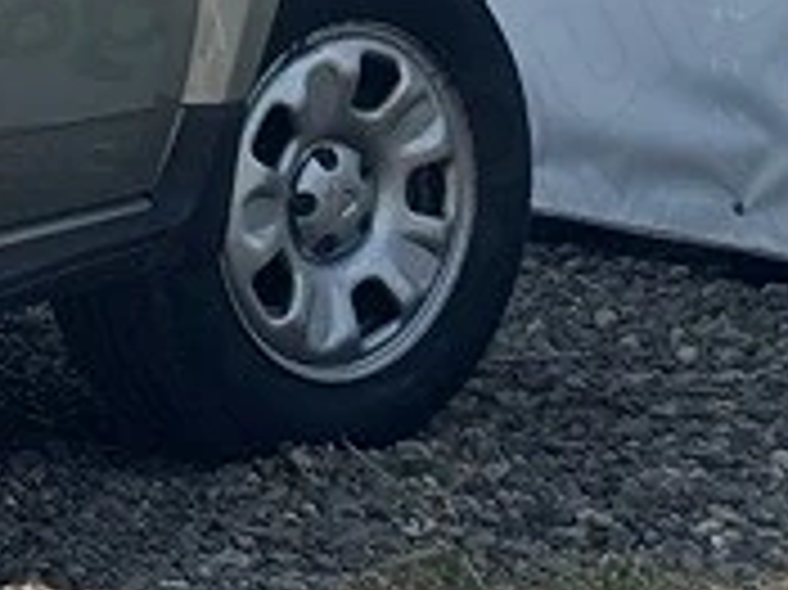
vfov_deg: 5.4
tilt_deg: -3.4
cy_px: -122
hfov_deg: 6.8
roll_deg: +1.2
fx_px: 6233
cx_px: -1148
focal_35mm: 274
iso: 64
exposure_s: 1/3425
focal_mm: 6.76
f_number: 1.78
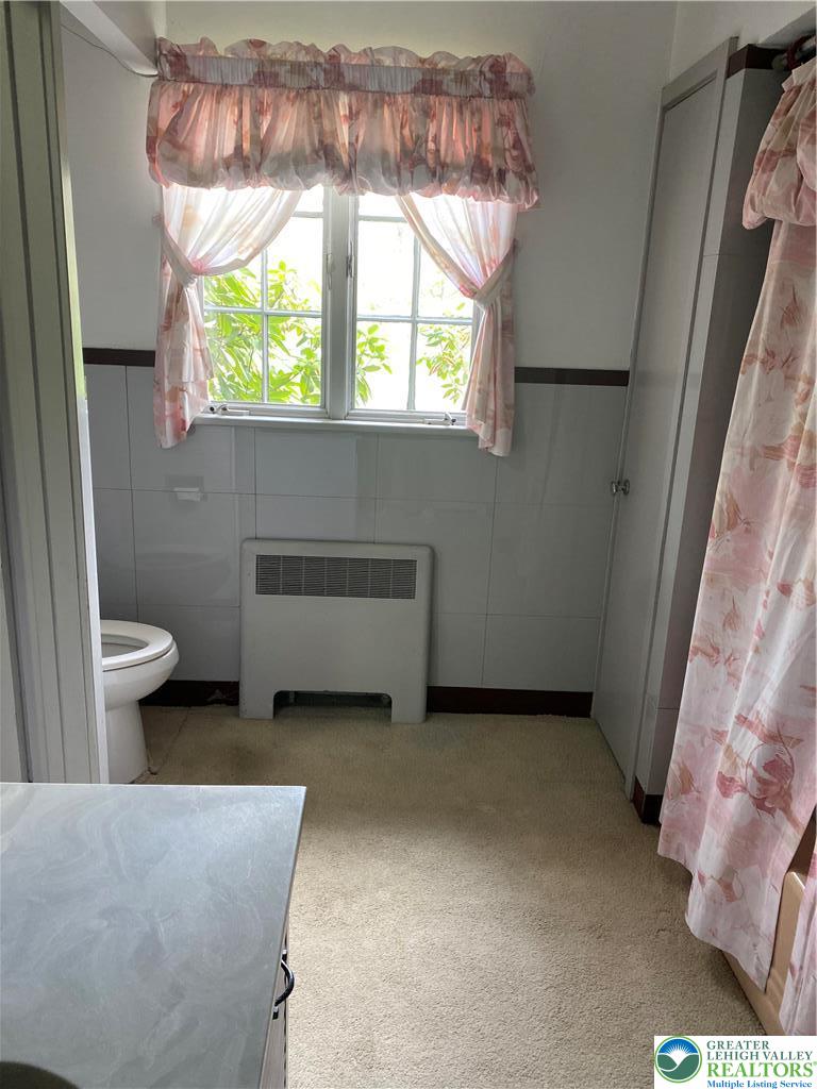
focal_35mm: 26
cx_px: 408
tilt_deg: -15.6
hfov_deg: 53.1
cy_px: 544
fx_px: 818
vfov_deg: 67.3
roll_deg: -2.4
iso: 200
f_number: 1.8
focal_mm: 4.25
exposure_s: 1/60
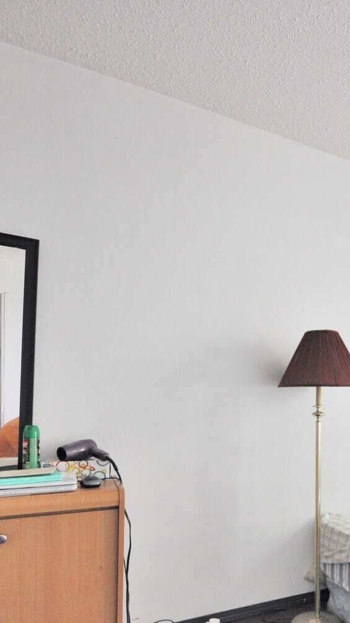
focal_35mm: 25
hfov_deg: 42.1
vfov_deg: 72.4
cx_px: 317
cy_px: 402
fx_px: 412
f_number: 4.5
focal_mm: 8
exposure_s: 1/60
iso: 640
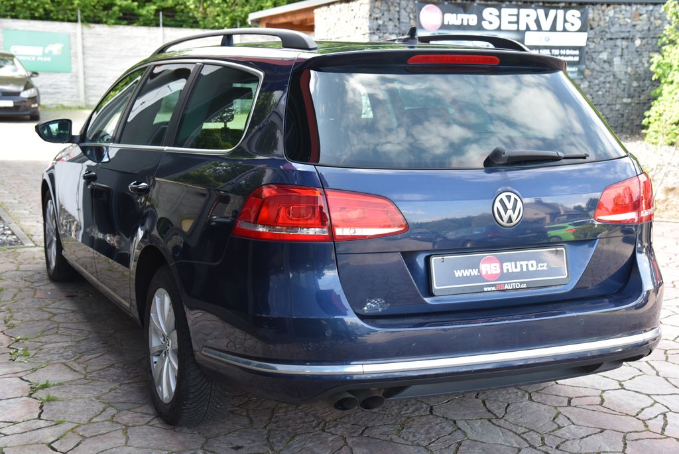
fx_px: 944
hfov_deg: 39.6
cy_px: 227
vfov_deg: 27.0
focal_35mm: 50
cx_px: 340
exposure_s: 1/125
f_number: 5.6
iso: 500
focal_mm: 50
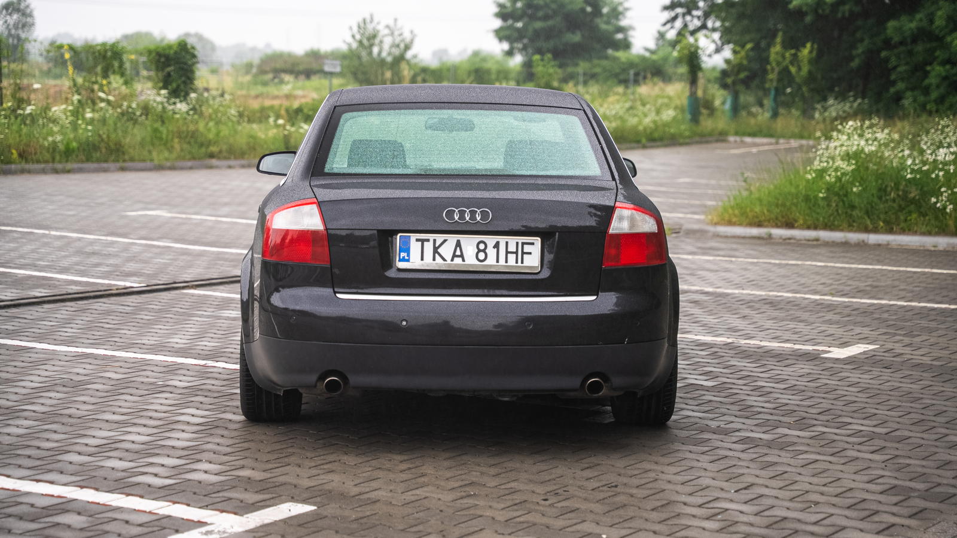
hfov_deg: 28.6
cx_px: 478
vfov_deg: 16.3
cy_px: 269
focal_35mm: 74
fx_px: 1878
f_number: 2.8
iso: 500
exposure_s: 1/200
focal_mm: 70
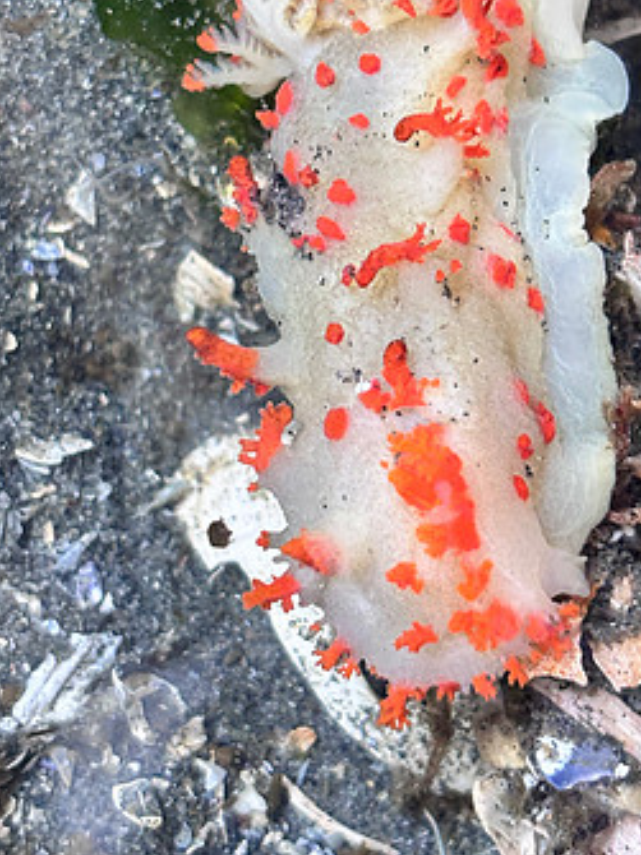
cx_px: 382
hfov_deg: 16.4
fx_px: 2224
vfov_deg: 21.7
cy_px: 309
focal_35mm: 90
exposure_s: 1/35
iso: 320
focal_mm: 5.96
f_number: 1.6
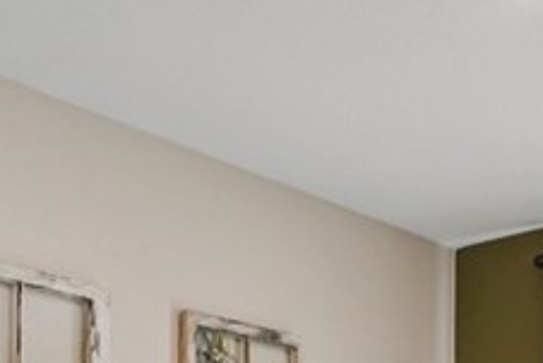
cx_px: 344
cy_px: 587
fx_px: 1026
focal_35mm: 68
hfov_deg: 29.5
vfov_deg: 17.5
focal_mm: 15
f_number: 9
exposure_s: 1/13
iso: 400
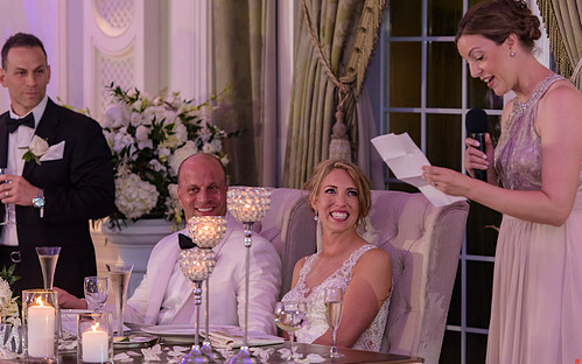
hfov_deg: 12.6
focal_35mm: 166
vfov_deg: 7.9
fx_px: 2633
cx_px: 320
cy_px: 194
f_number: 3.2
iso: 1600
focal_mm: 140
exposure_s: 1/125
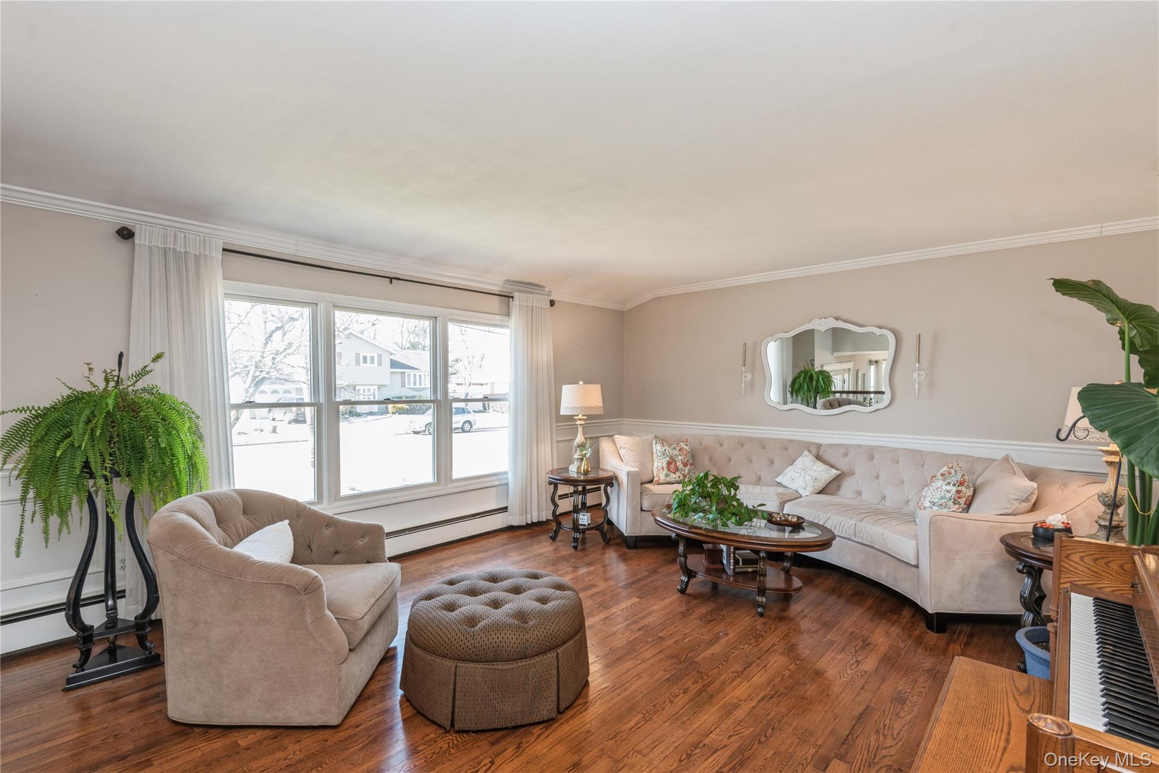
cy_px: 386
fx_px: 515
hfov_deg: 96.7
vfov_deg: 73.8
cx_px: 580
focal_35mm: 16
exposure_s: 1/5
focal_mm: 16
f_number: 9
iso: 200
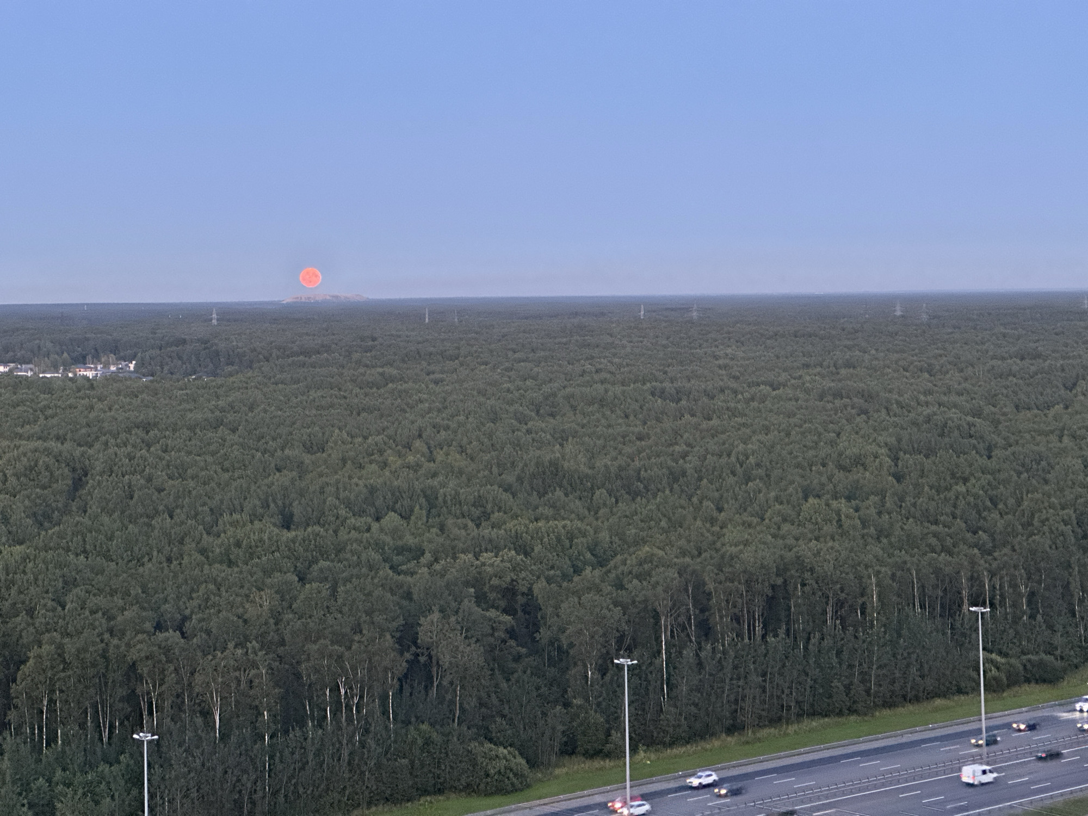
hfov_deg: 25.3
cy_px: 408
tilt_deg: -1.7
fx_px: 2420
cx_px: 544
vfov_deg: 19.1
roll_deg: +0.9
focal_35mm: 77
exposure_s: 1/50
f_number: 2.8
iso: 1000
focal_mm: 9
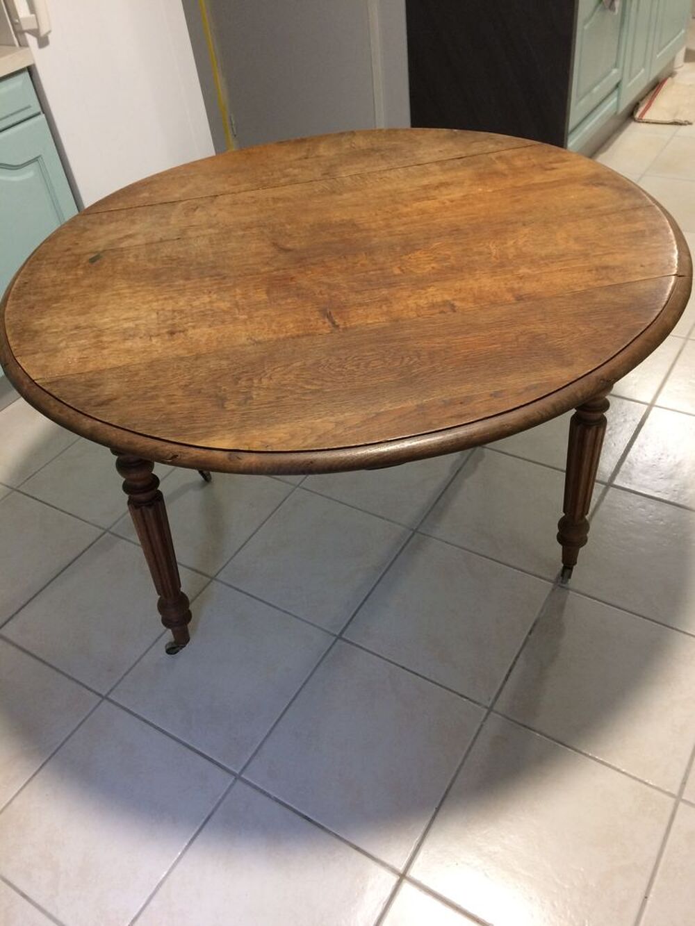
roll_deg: +7.6
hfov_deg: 48.2
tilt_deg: -41.6
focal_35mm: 29
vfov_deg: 61.7
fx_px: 776
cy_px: 463
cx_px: 348
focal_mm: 4.15
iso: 160
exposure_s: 1/33
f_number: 2.2
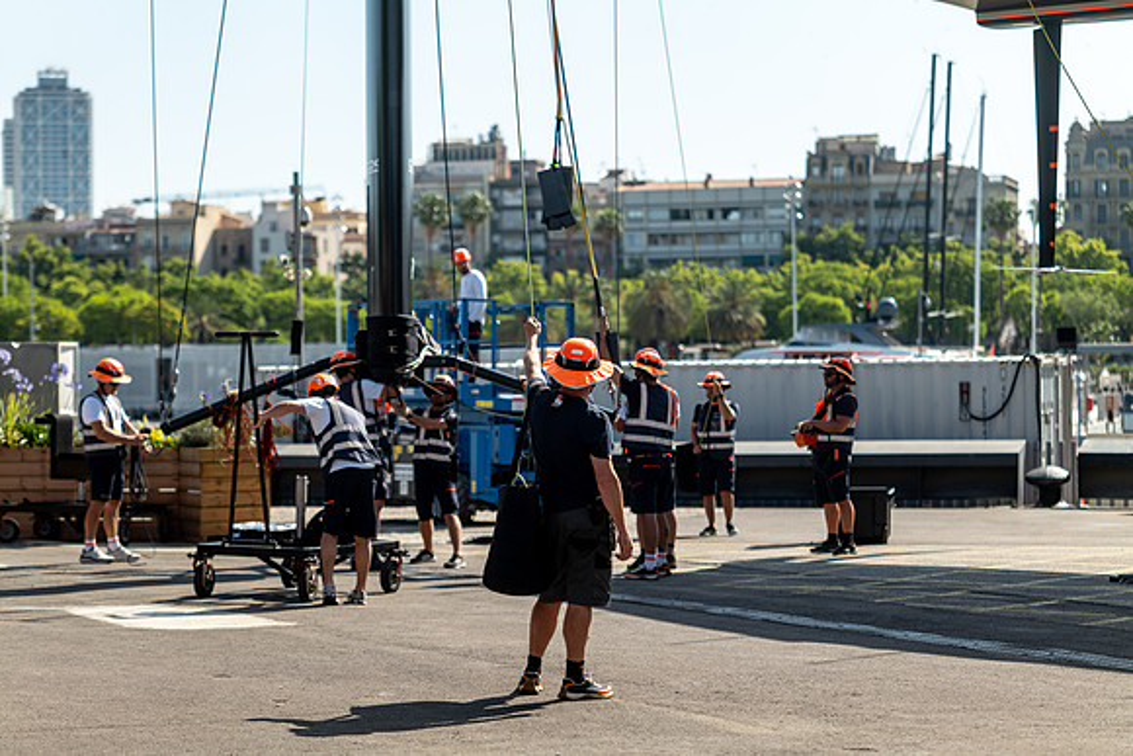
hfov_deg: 23.1
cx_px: 566
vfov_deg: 15.5
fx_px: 2770
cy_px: 378
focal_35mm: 88
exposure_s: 1/1600
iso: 100
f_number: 2.8
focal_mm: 88
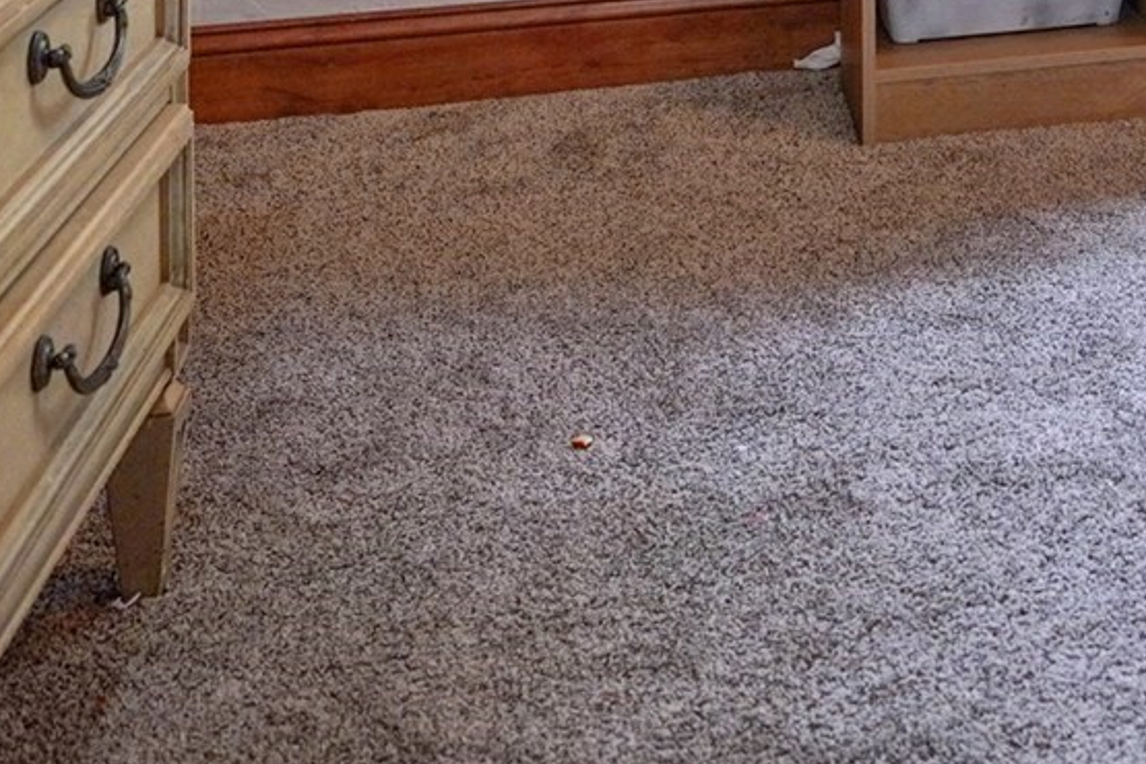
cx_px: 1394
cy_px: -340
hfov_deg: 28.5
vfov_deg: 19.7
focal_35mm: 61
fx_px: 1937
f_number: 1.8
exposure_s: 1/80
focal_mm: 11
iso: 250
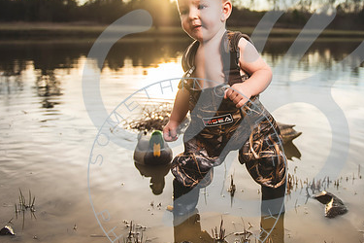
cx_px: 222
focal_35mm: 39
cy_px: 87
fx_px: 394
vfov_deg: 34.0
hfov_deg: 49.2
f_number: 2.8
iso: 100
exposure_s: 1/1000
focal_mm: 24
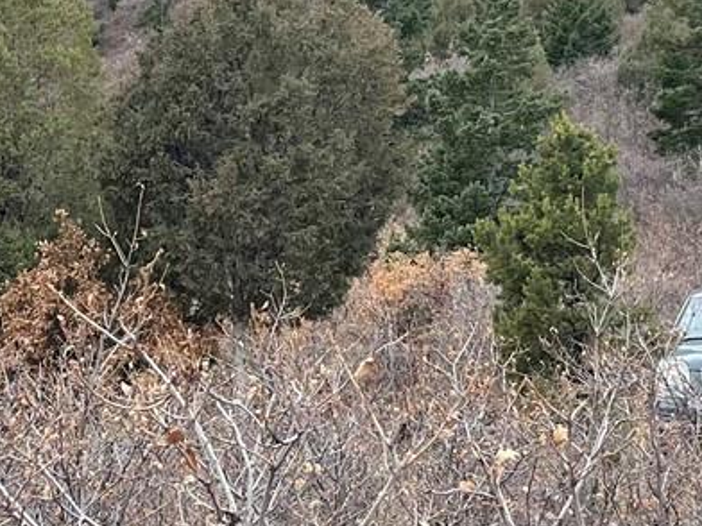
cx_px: 274
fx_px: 2150
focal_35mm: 106
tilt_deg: +7.4
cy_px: 122
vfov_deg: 13.9
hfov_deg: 18.5
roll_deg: -0.7
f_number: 1.6
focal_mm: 4.2
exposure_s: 1/1082
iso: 32
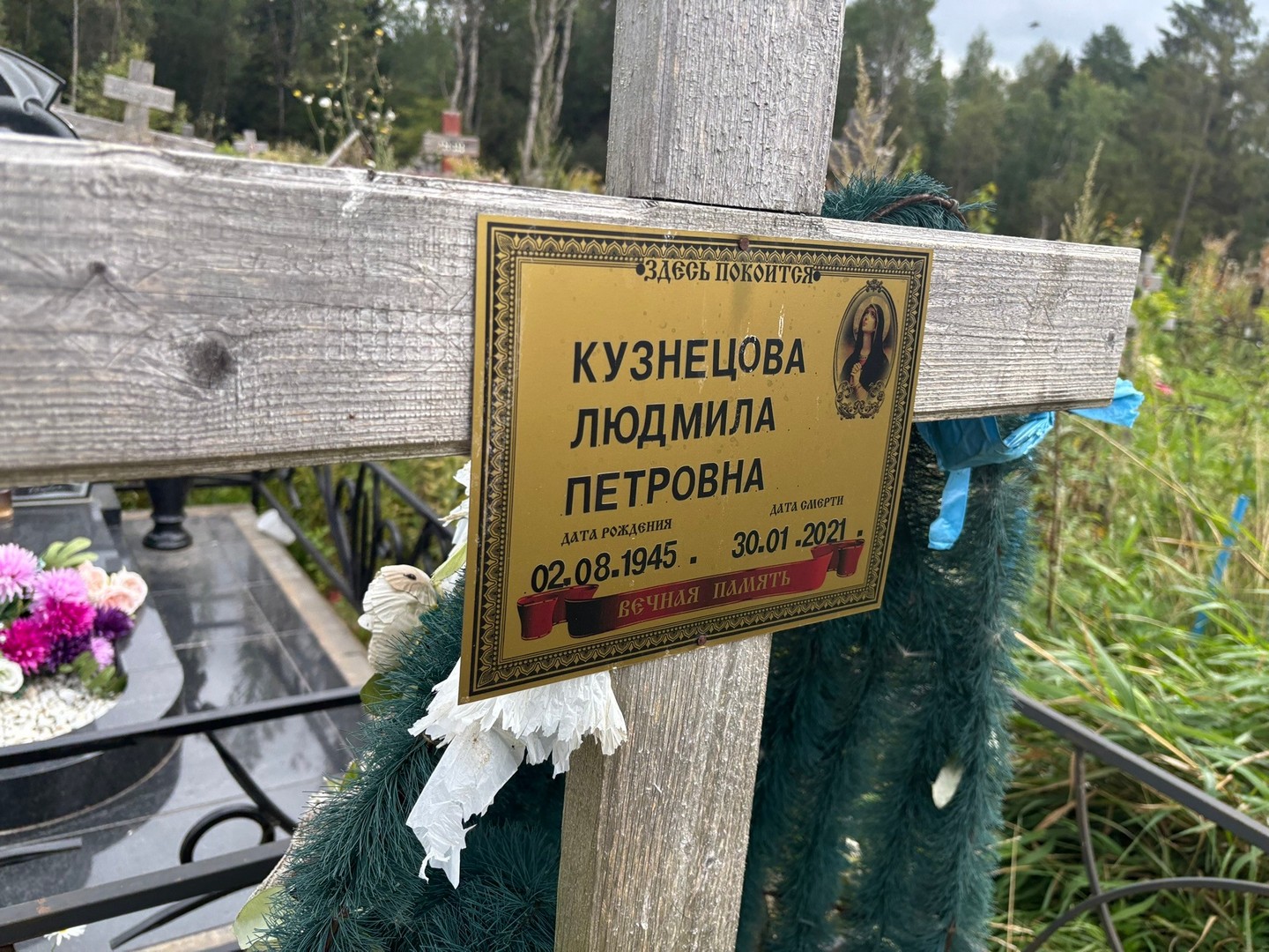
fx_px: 953
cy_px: 476
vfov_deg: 53.1
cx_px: 634
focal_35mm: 26
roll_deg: -5.0
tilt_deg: -24.8
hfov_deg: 67.3
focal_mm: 5.96
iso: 50
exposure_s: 1/597
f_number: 1.6
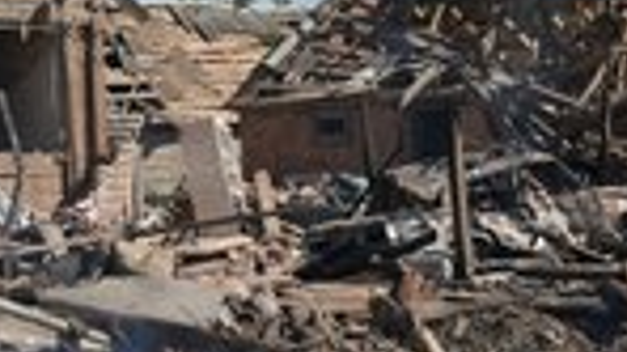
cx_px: 640
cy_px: 244
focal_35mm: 113
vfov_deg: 10.7
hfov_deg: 18.4
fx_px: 1877
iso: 80
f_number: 2.8
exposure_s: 1/250
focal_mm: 40
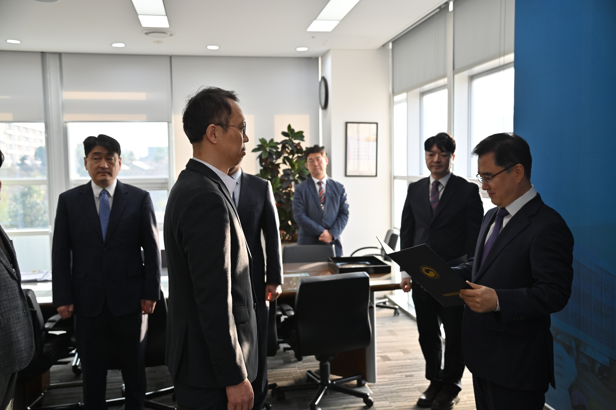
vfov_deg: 35.0
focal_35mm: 38
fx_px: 650
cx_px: 308
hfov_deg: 50.7
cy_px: 205
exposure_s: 1/160
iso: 400
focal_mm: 38
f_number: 4
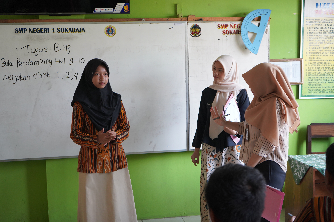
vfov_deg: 29.8
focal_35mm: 45
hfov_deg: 43.6
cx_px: 167
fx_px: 417
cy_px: 111
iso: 2000
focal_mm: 45
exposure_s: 1/160
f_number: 4.5
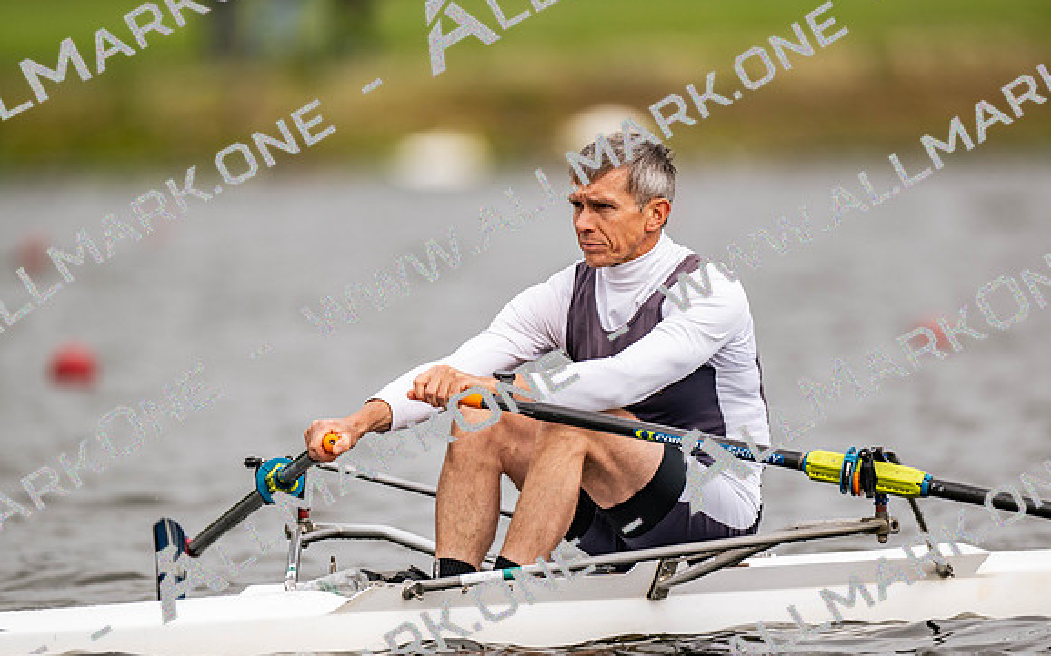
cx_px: 526
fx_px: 17583
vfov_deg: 2.1
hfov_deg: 3.4
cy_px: 343
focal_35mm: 614
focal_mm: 600
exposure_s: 1/2500
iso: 200
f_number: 4
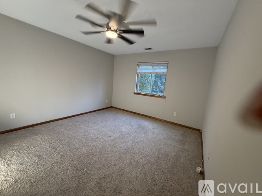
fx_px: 106
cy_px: 98
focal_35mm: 14
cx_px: 131
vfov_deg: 85.7
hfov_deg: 102.1
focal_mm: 2.22
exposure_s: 1/65
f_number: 2.2
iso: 250
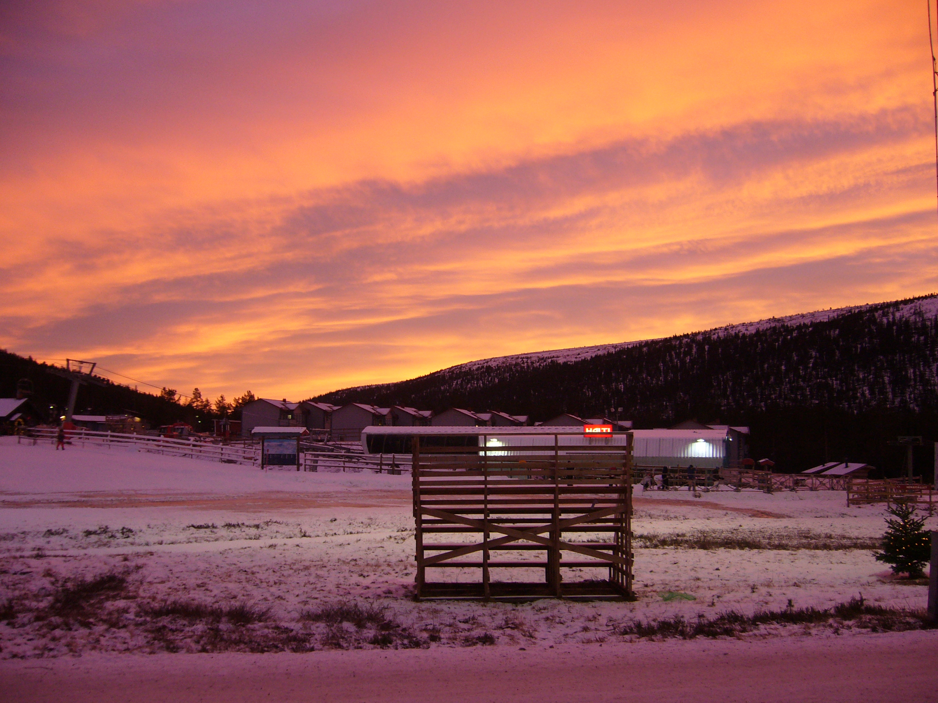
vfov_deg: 40.7
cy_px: 352
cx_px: 469
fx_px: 948
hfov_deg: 52.6
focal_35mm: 35
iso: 100
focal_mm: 5.8
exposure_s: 1/40
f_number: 2.8
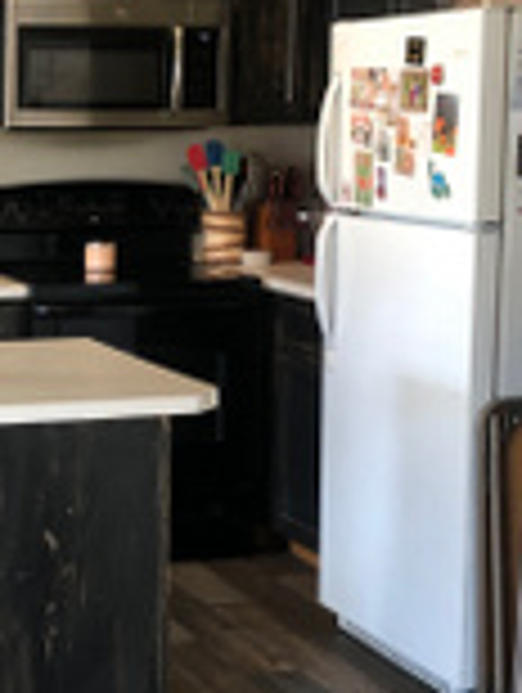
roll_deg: +0.3
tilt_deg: -6.3
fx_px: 1744
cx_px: -54
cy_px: 374
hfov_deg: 16.5
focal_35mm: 87
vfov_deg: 22.5
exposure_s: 1/24
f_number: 1.8
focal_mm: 4
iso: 32
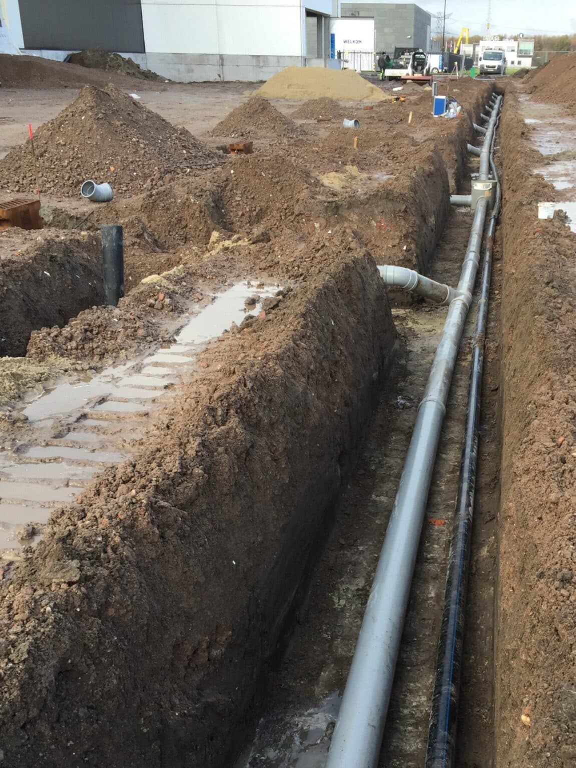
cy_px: 384
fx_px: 644
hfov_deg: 48.2
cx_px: 288
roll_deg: -1.4
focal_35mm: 29
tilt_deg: -26.0
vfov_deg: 61.7
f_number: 2.2
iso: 32
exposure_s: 1/198
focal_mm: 4.15
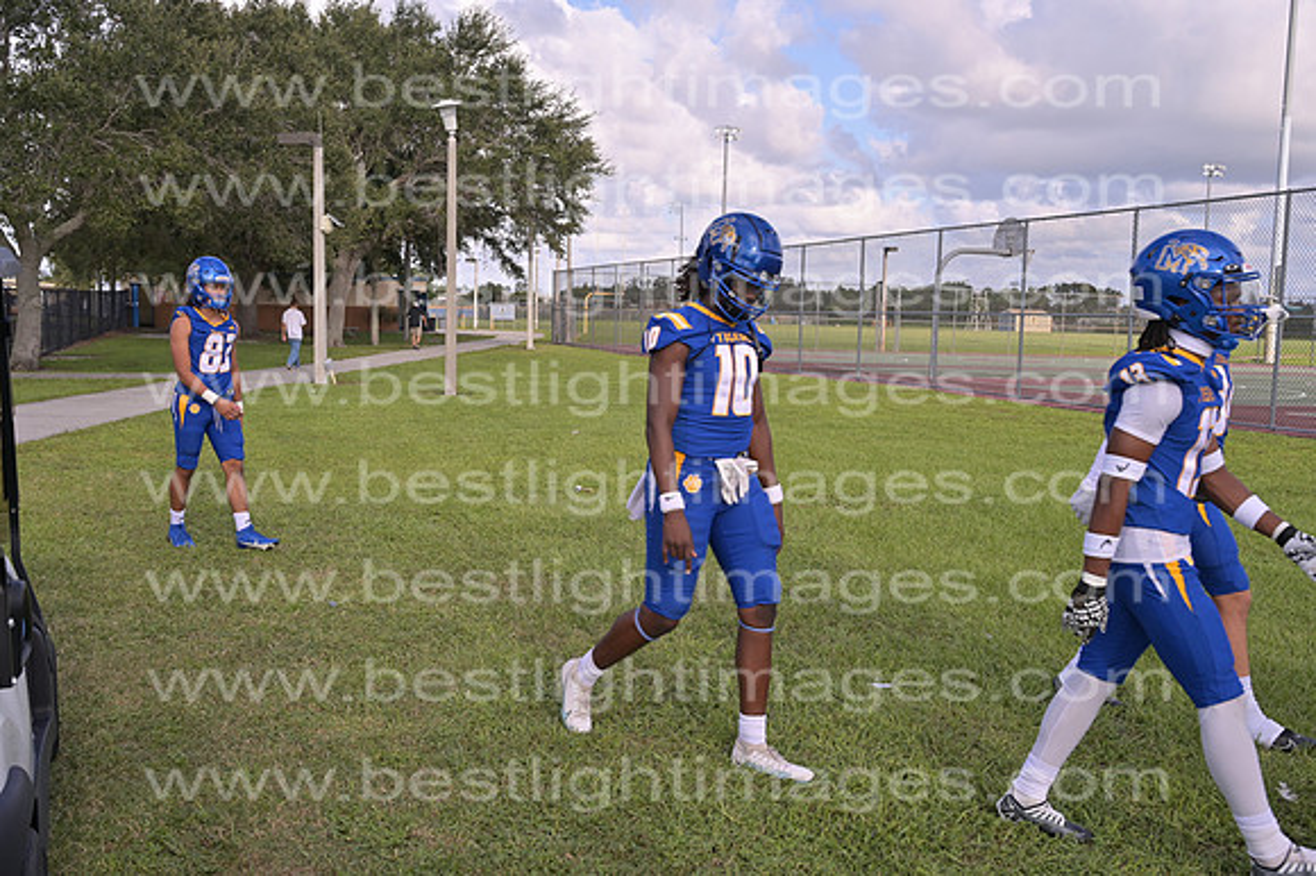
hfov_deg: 55.8
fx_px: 1242
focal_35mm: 34
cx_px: 658
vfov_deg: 38.8
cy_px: 438
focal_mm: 34
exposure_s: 1/250
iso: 125
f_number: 8
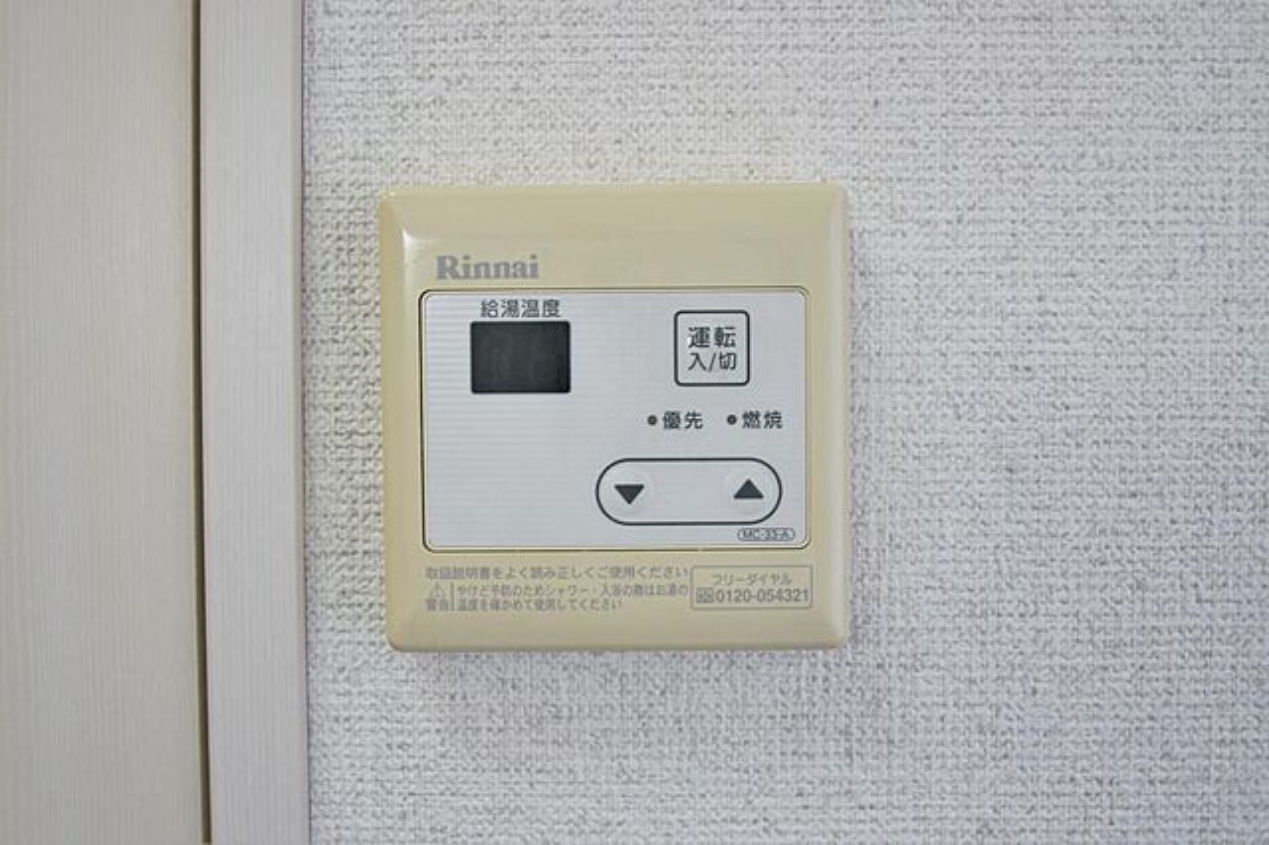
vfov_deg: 36.8
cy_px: 422
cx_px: 634
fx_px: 1268
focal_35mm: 36
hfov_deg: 53.2
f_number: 4.5
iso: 160
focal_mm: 24
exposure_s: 1/40
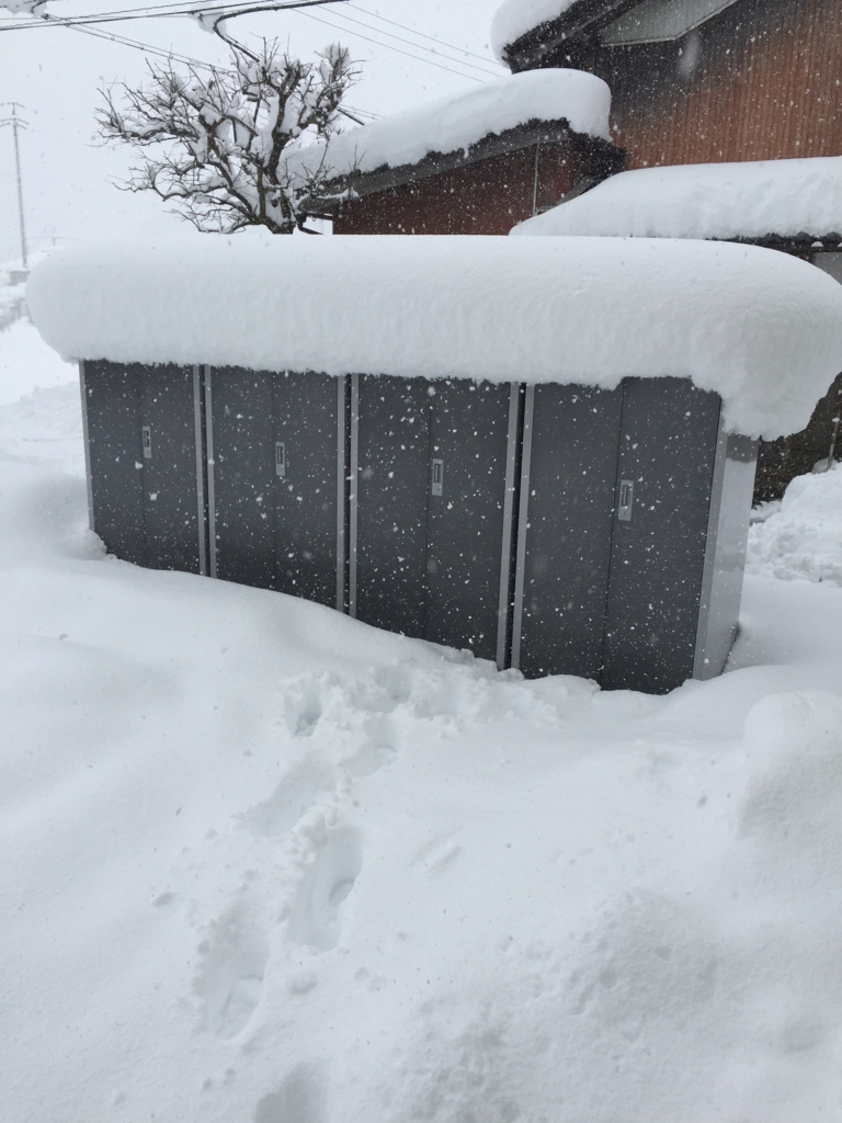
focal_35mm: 29
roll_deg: -1.3
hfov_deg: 48.2
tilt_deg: -13.7
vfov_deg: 61.7
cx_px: 421
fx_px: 941
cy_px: 562
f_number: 2.2
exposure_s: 1/1364
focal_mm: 4.15
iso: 32
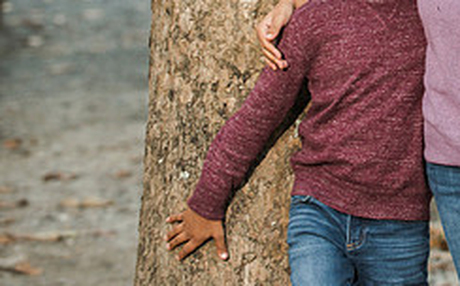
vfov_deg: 5.2
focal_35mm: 249
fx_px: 3119
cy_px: -90
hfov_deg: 8.4
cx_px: 491
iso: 1000
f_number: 4
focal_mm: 98
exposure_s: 1/125
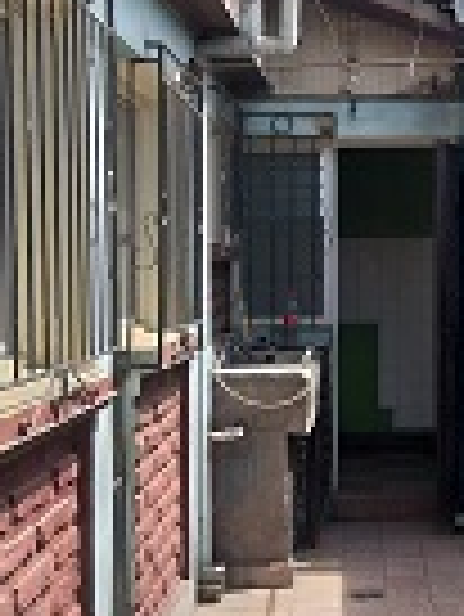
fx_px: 1356
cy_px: 324
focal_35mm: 76
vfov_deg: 25.6
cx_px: 432
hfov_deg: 19.0
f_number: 1.7
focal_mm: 3.93
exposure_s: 1/1262
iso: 40
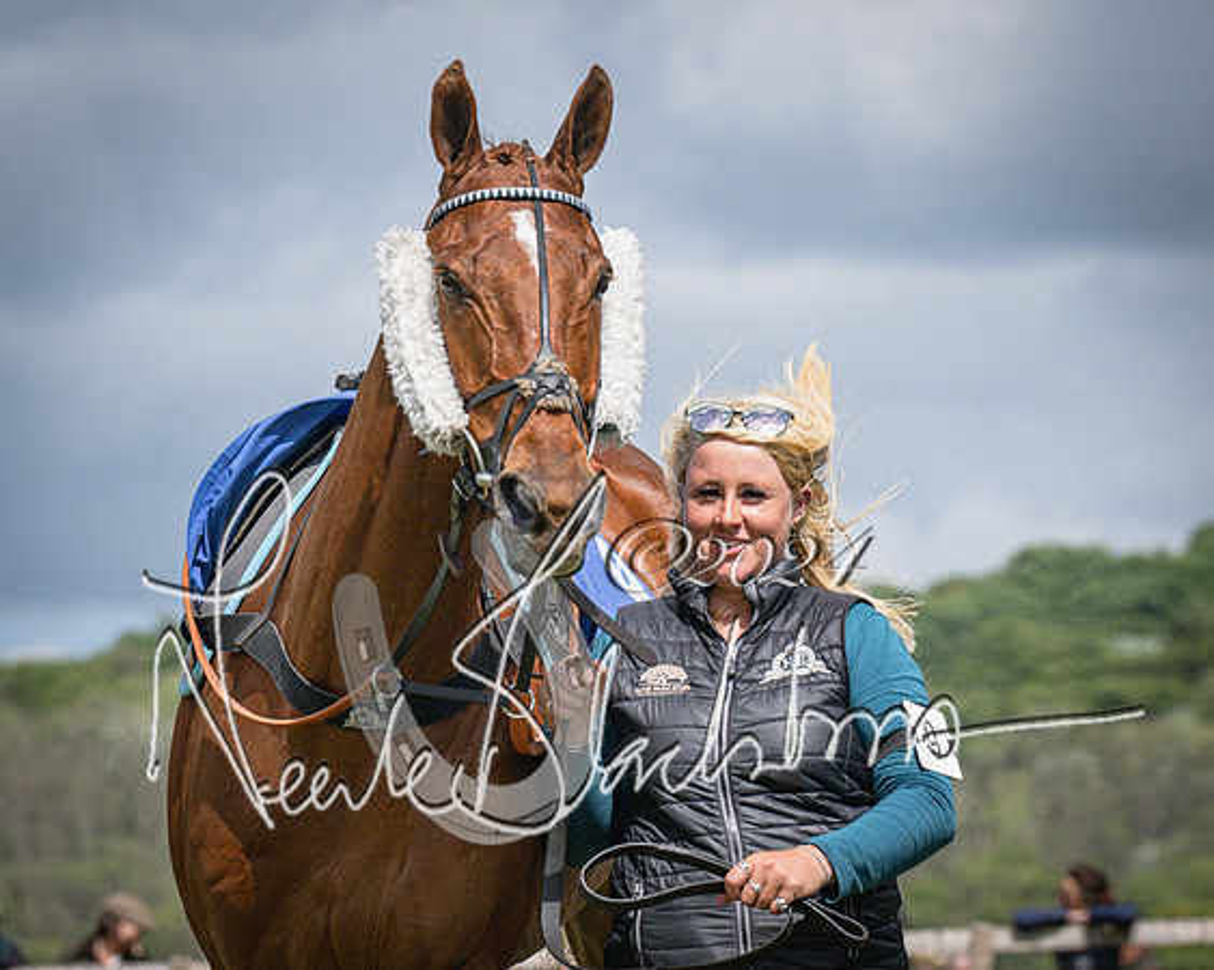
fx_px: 11278
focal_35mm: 314
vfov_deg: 4.9
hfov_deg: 6.2
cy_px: 369
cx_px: 599
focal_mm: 150
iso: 400
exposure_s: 1/3200
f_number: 5.6
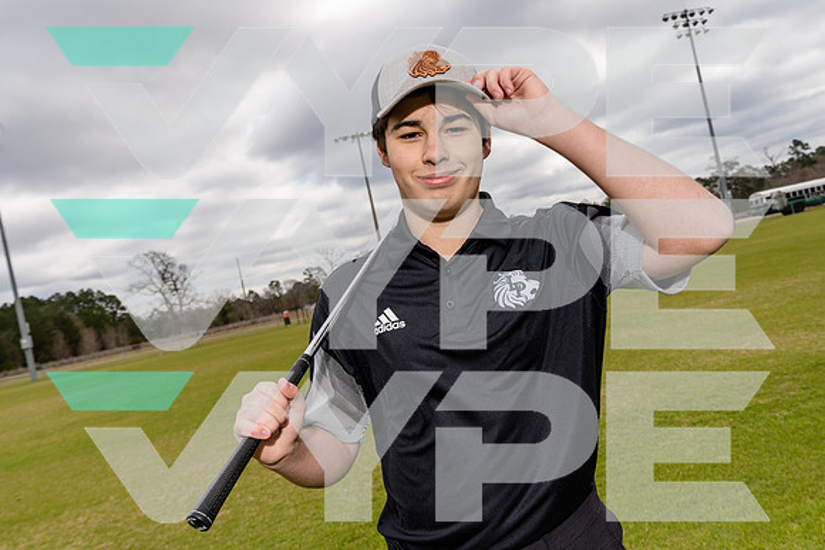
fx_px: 756
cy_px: 275
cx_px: 412
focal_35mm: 33
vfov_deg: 40.0
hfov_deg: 57.2
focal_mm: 33
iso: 160
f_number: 9
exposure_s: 1/250
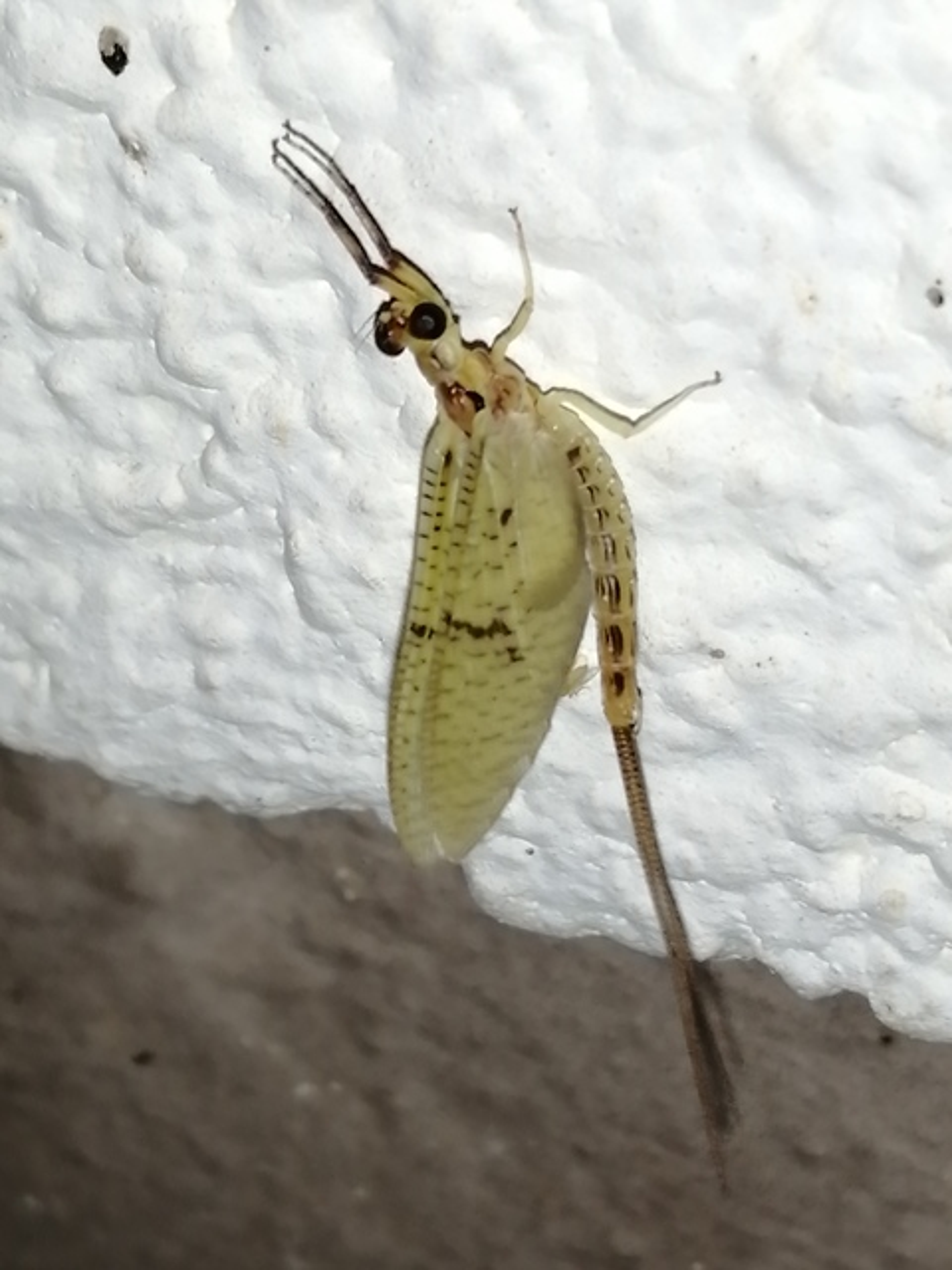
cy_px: 635
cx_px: 476
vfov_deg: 21.5
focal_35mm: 91
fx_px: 3337
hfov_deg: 16.2
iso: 100
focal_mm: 3.46
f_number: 1.8
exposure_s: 1/100
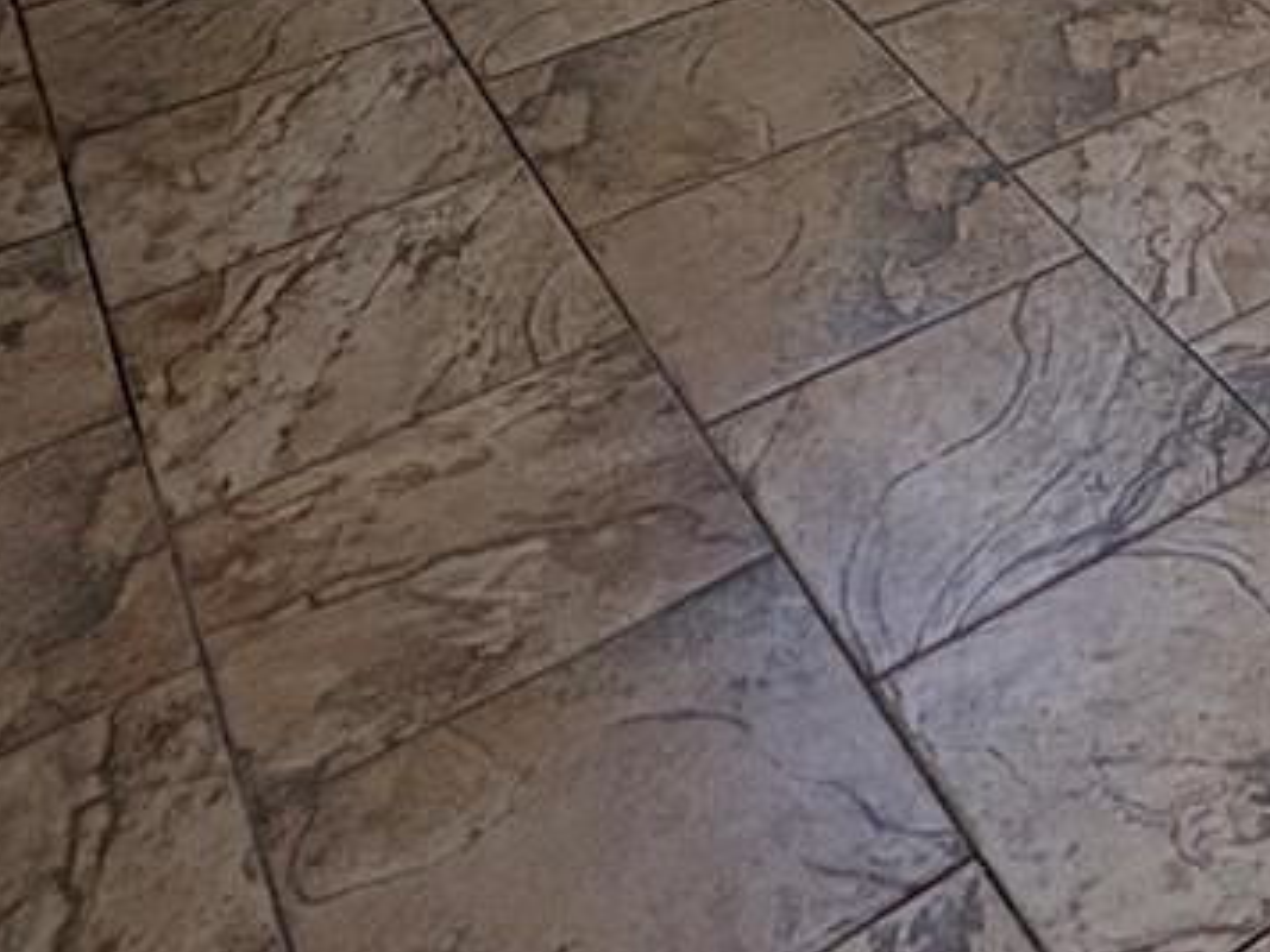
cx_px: 1627
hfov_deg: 26.4
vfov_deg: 17.2
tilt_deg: -5.7
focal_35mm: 63
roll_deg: +1.2
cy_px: -931
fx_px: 2311
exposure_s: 1/159
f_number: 2.2
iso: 64
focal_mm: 2.22
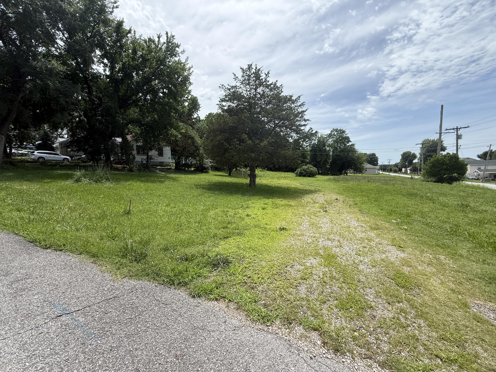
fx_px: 201
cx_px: 248
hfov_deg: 102.1
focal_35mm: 14
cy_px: 186
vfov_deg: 85.7
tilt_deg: -4.6
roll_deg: +0.8
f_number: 2.2
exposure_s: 1/1572
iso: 64
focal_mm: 2.22
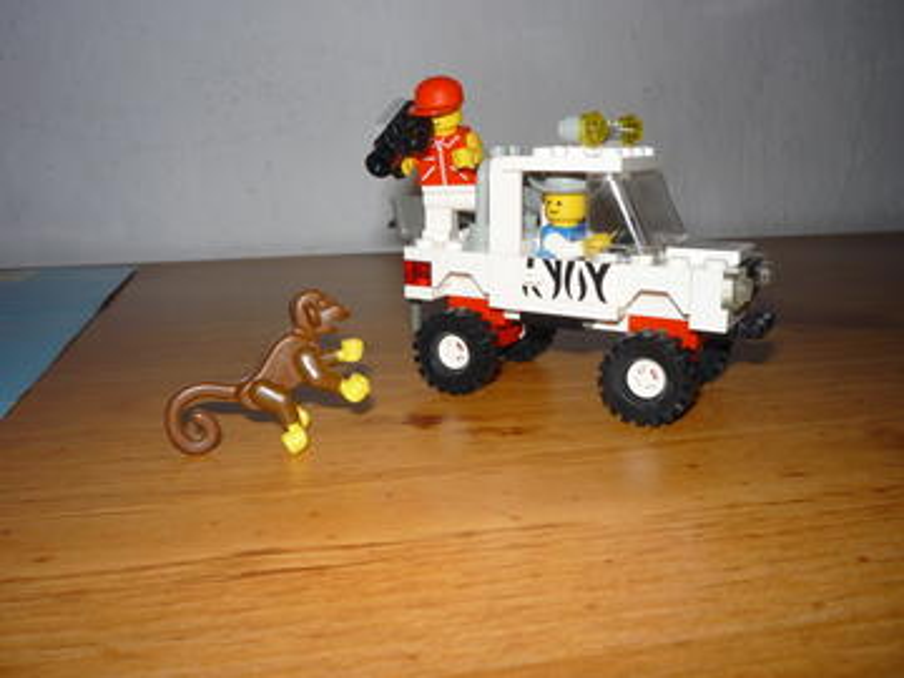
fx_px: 836
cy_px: 339
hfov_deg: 56.8
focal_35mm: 32
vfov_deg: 44.2
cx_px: 452
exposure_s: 1/30
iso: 100
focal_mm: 5.2
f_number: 4
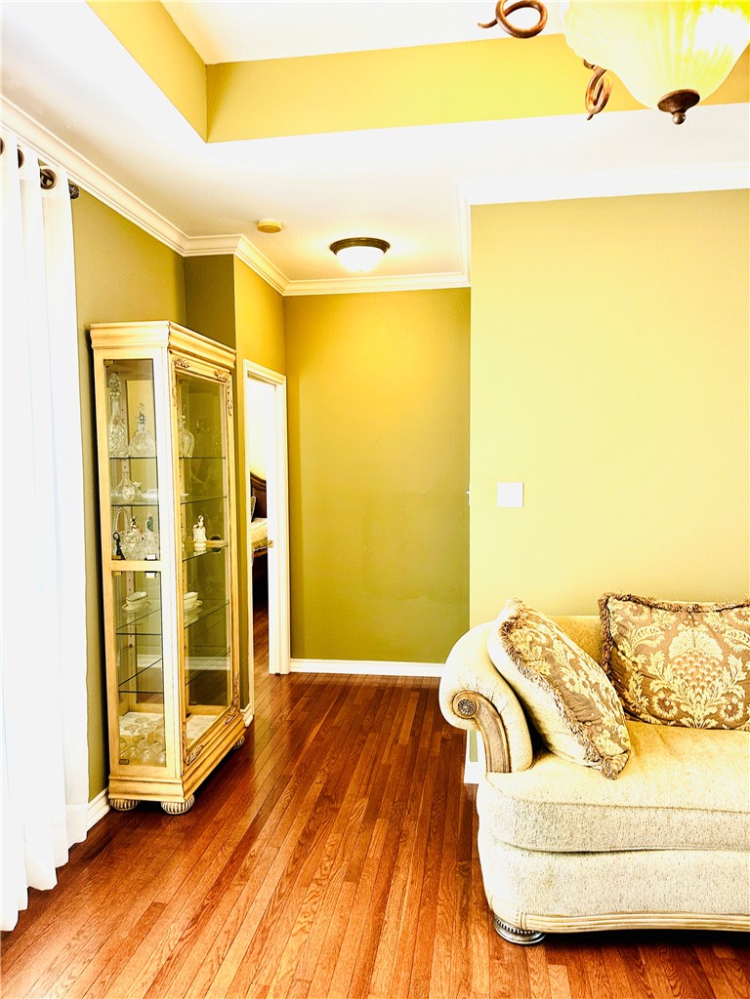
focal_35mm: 24
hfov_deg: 56.8
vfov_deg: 71.6
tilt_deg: -2.9
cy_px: 500
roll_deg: +0.6
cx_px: 375
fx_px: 693
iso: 125
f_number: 1.78
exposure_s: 1/60
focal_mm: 6.86
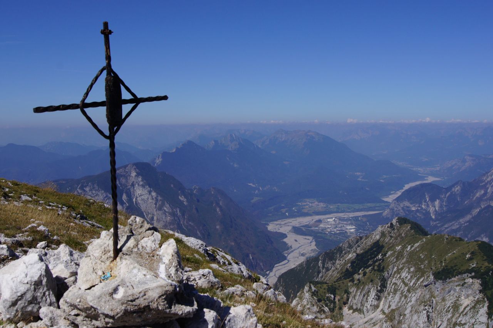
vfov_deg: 34.1
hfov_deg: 49.6
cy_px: 164
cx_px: 246
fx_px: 534
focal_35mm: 39
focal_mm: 26
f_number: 9
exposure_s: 1/1000
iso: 200
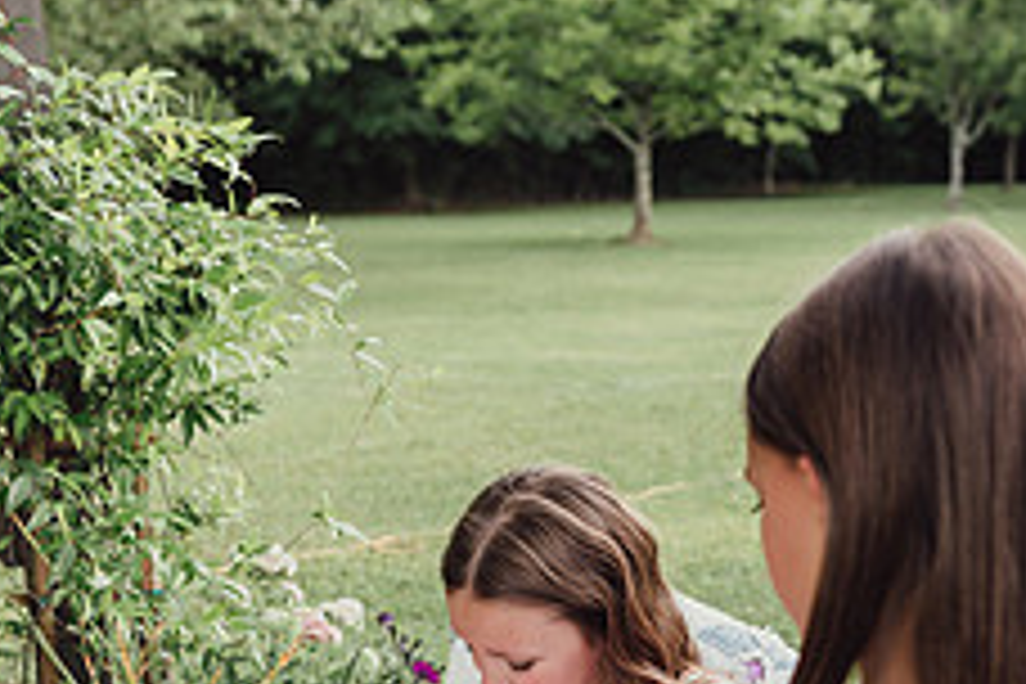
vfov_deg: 21.0
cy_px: 776
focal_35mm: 61
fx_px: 1738
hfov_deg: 32.9
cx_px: 518
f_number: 2.8
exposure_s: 1/200
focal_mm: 24
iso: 250
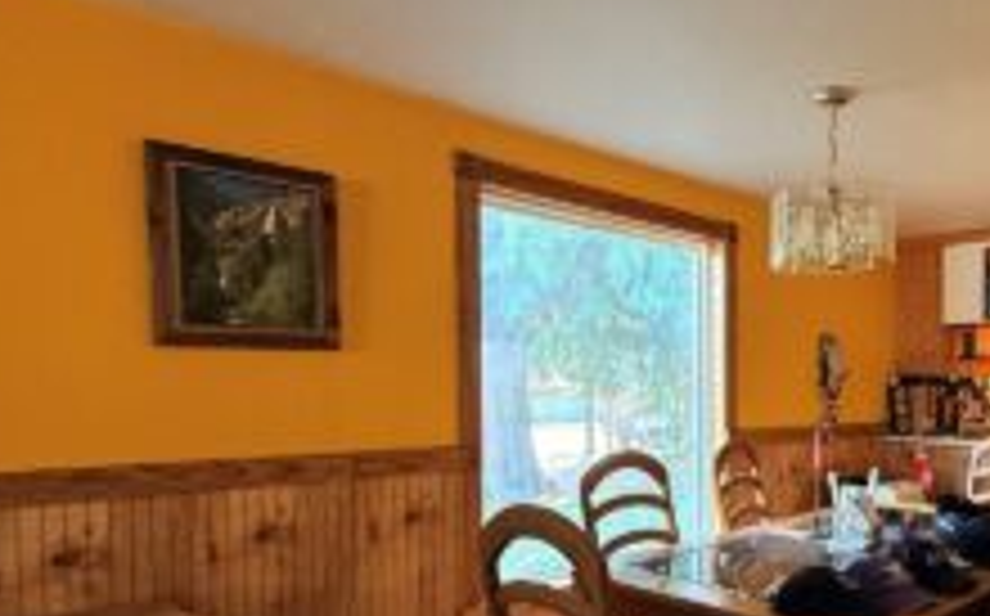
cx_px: 828
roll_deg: -0.9
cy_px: 414
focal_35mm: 27
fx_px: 728
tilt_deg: -0.7
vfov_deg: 45.2
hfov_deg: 61.2
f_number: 2.2
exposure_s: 1/60
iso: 320
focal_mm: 2.22
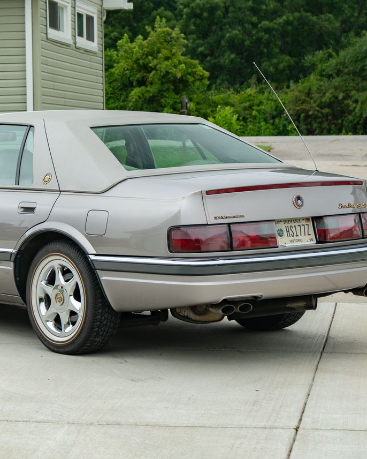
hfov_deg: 13.6
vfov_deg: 17.0
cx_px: 78
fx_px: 1534
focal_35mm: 113
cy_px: 205
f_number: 5.6
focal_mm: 70
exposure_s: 1/80
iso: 100
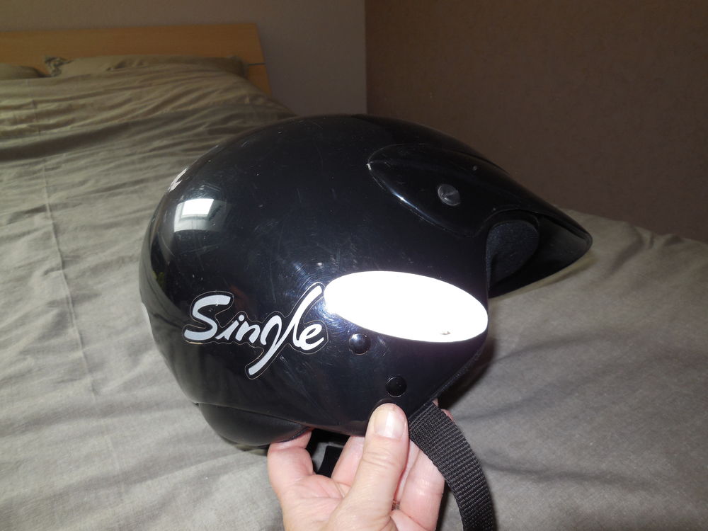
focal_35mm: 25
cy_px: 266
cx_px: 354
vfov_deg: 54.9
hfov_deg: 69.4
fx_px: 511
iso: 125
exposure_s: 1/25
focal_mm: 4.5
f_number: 3.1
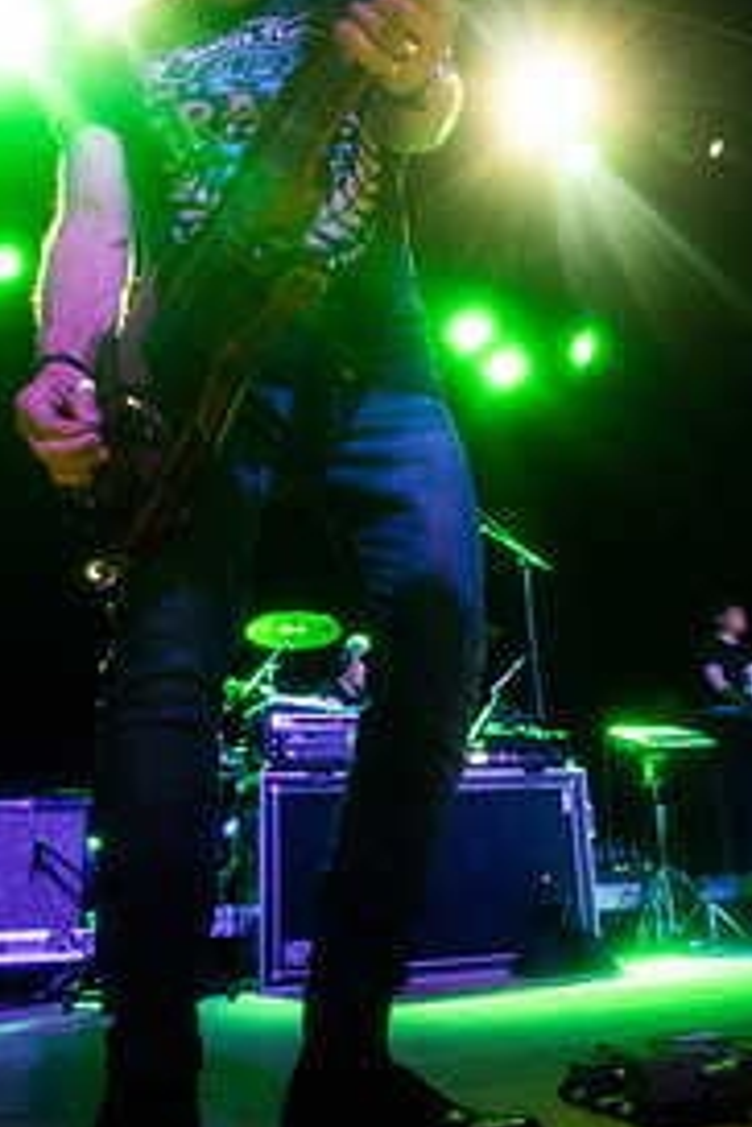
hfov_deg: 39.8
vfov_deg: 57.0
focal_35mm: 33
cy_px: 479
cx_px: 450
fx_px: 1034
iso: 3200
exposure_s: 1/250
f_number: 3.2
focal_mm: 20
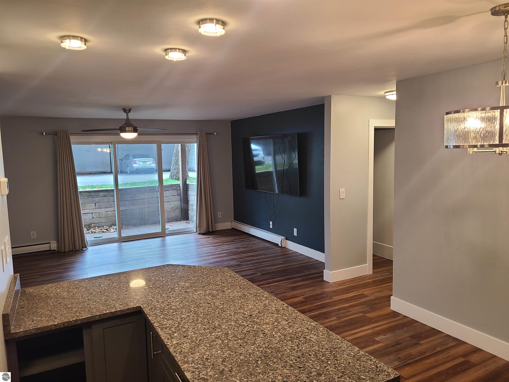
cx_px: 254
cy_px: 191
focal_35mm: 26
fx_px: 382
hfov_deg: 67.3
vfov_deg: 53.1
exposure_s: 1/60
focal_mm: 5.4
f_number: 1.8
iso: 80
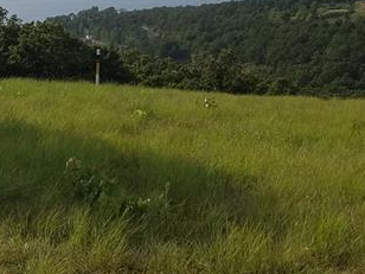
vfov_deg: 26.1
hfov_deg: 32.9
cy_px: 25
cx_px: 7
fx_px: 569
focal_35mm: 54
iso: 50
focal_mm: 4.2
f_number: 1.7
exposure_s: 1/5344
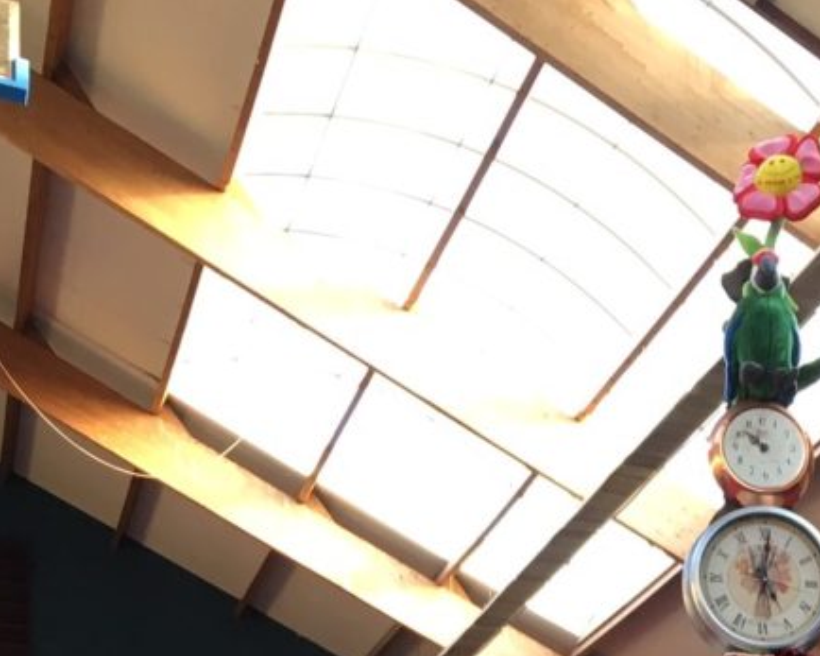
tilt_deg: +2.5
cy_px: 1135
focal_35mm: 87
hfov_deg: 21.3
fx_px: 2111
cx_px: 805
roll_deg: -0.5
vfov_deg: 15.5
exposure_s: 1/33
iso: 25
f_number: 2.2
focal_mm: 4.15
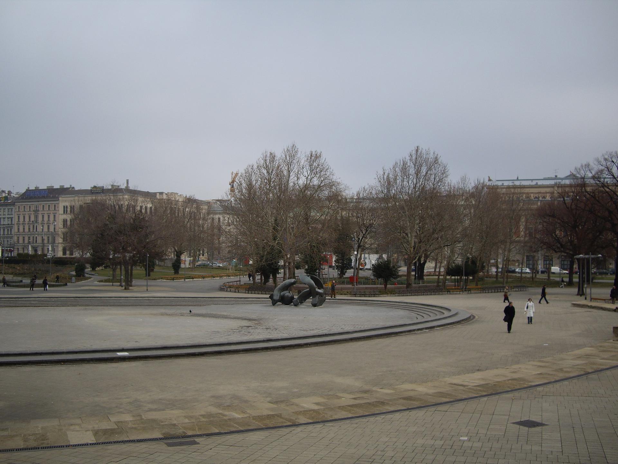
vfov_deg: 37.7
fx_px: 678
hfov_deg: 49.0
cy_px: 232
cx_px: 309
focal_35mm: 38
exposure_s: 1/160
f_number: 2.8
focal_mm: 7.9
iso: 64
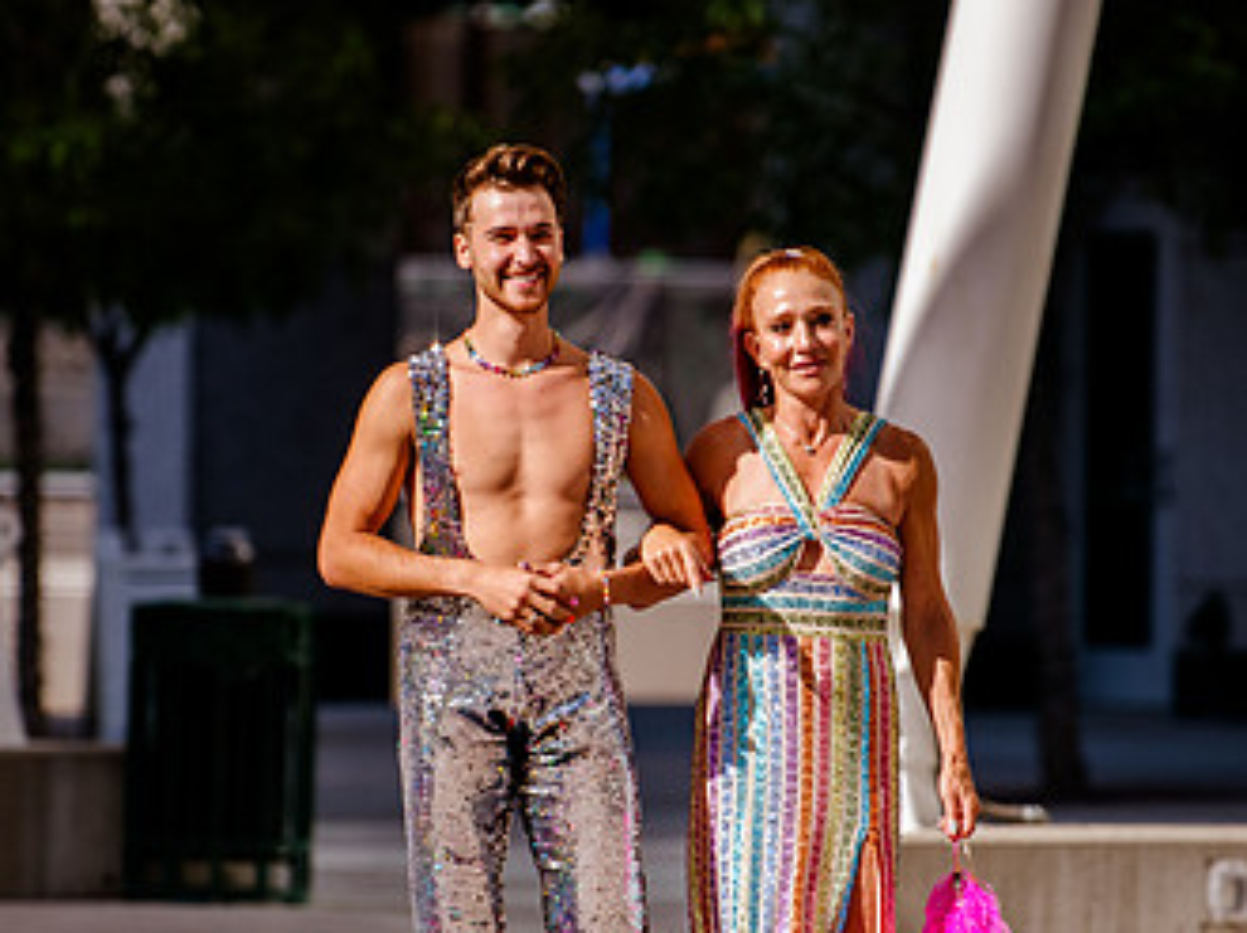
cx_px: 545
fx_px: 15731
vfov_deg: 3.4
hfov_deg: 4.5
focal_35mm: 437
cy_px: 606
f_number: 3.2
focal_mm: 200
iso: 400
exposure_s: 1/5000
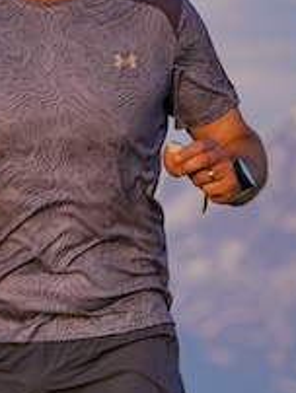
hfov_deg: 1.9
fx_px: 8829
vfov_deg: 2.6
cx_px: 68
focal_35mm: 776
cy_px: 226
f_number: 5.6
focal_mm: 163
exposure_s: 1/200
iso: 100
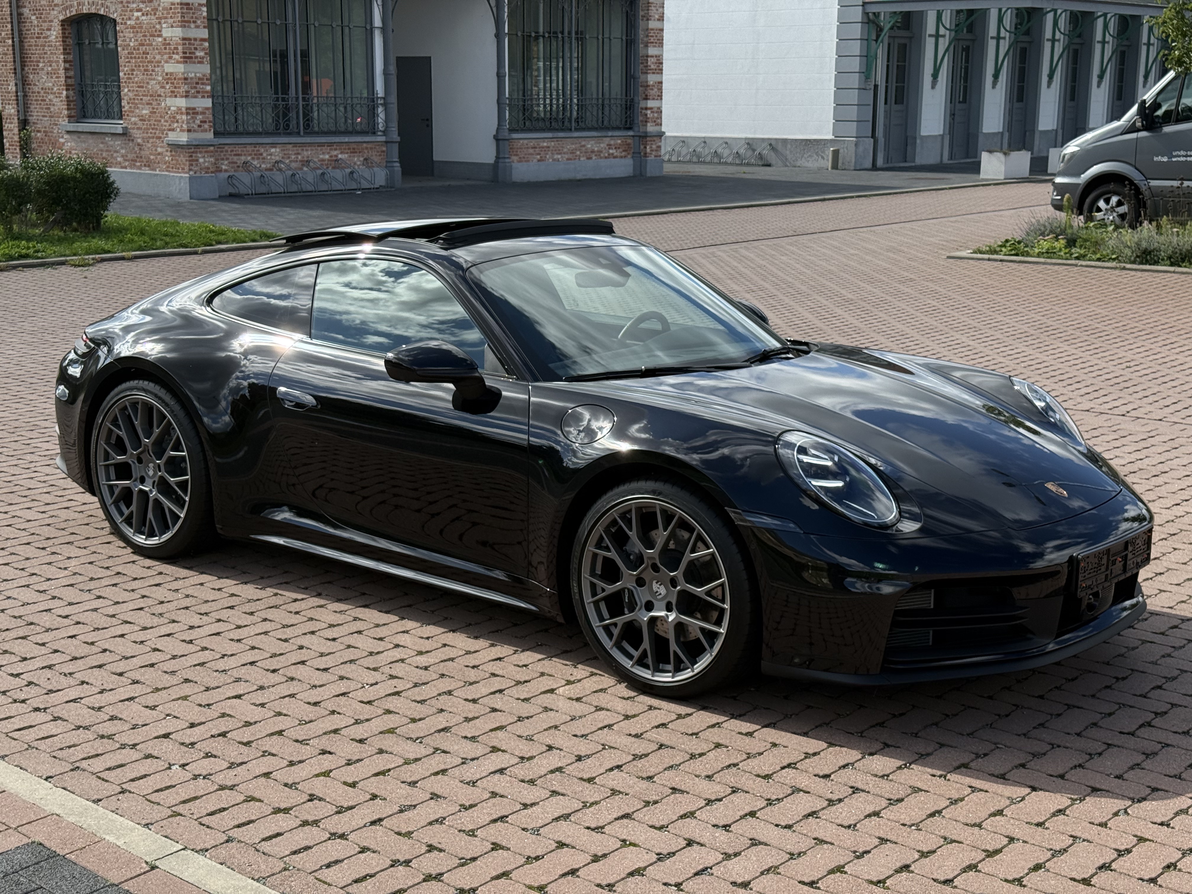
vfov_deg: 30.3
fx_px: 1653
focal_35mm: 48
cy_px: 447
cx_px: 596
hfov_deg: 39.7
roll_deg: -0.5
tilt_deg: -11.5
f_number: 1.78
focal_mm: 6.76
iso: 100
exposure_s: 1/3891
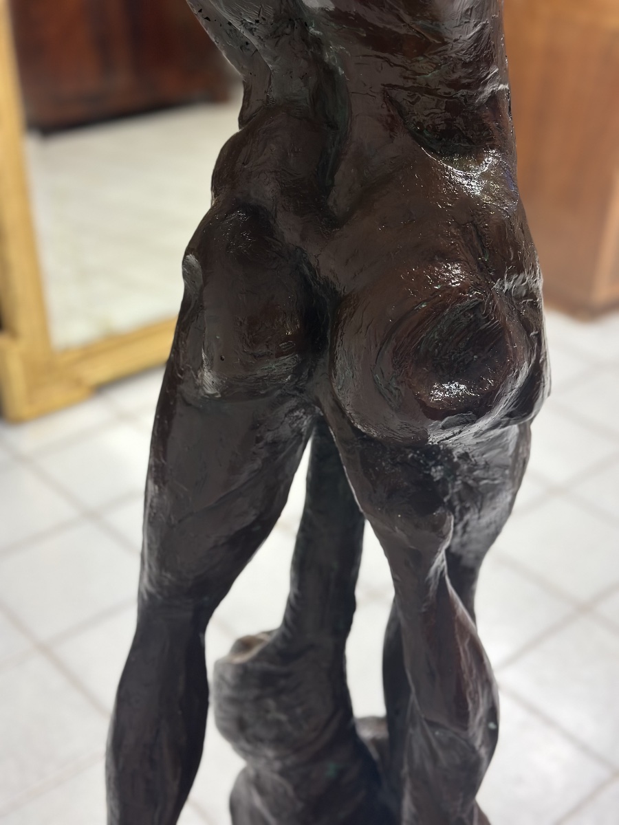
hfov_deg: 30.3
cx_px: 310
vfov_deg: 39.7
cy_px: 412
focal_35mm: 48
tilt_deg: -30.0
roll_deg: -1.7
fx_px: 1144
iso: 125
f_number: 1.78
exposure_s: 1/50
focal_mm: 6.86
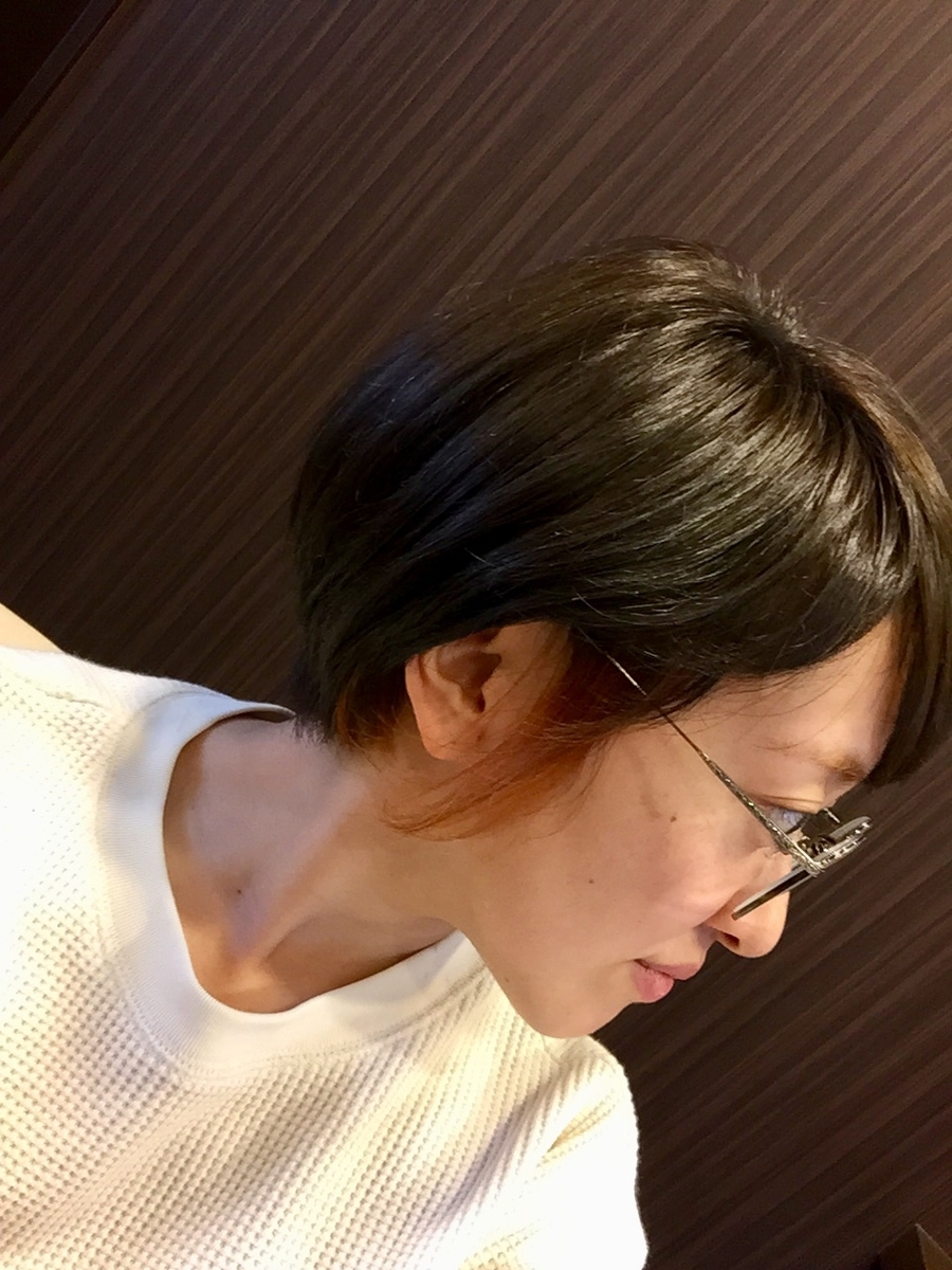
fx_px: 1137
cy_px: 635
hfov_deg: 45.4
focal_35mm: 31
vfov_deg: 58.4
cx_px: 476
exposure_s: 1/30
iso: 100
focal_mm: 2.65
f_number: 2.2
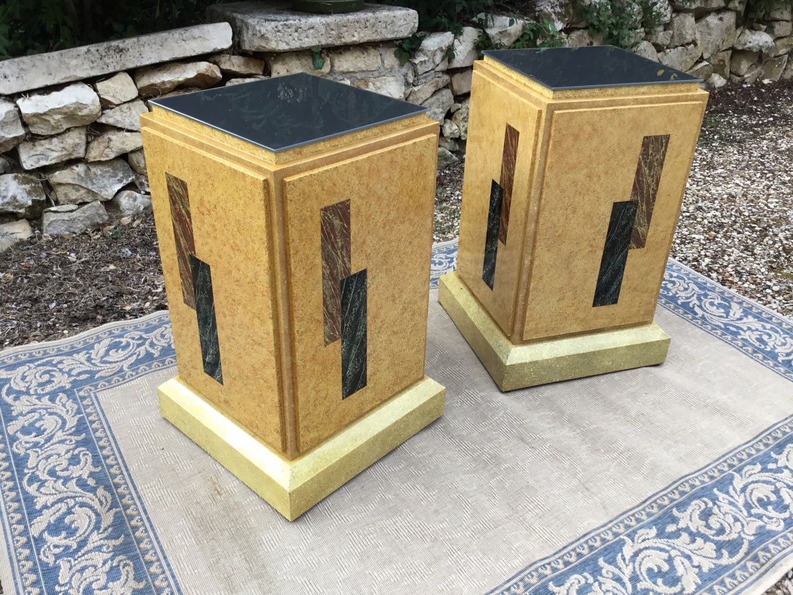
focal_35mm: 31
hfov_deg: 58.4
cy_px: 298
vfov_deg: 45.4
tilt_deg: -27.5
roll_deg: +1.0
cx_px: 396
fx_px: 710
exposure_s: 1/100
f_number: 2.4
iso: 32
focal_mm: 3.3
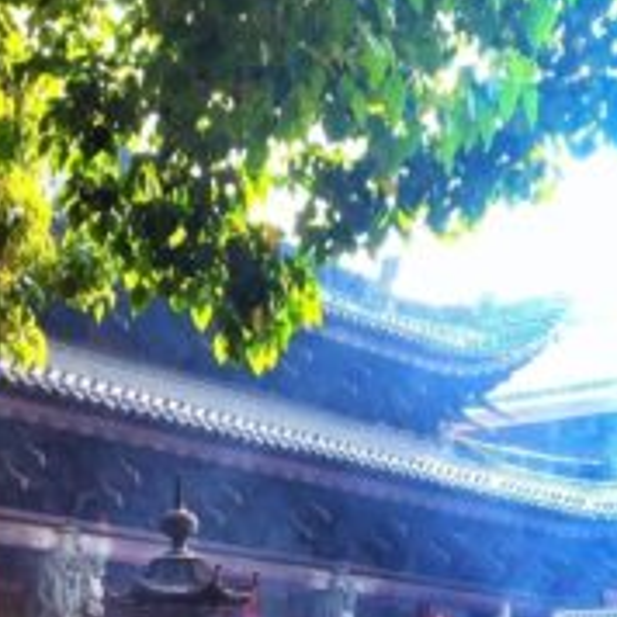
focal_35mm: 87
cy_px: 494
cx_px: 211
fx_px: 1754
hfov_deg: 19.9
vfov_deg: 19.7
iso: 50
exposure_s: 1/129
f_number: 2.4
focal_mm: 4.28
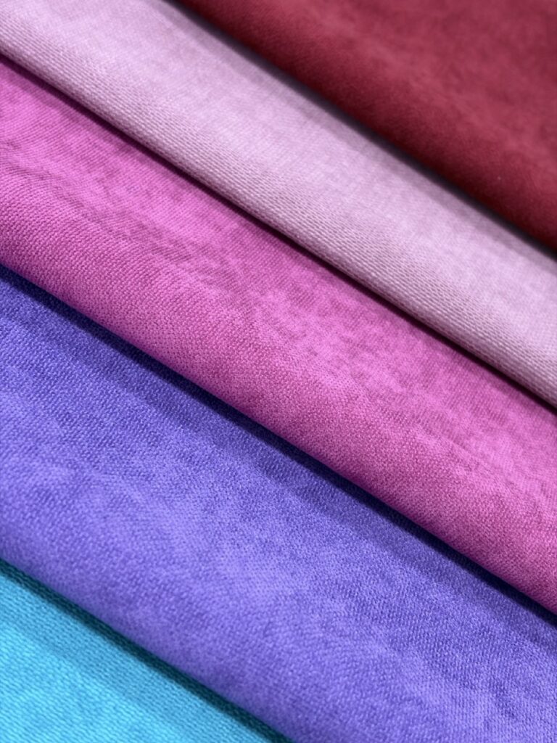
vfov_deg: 36.8
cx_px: 278
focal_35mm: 52
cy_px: 372
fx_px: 1116
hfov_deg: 28.0
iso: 125
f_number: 1.6
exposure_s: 1/33
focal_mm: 5.96
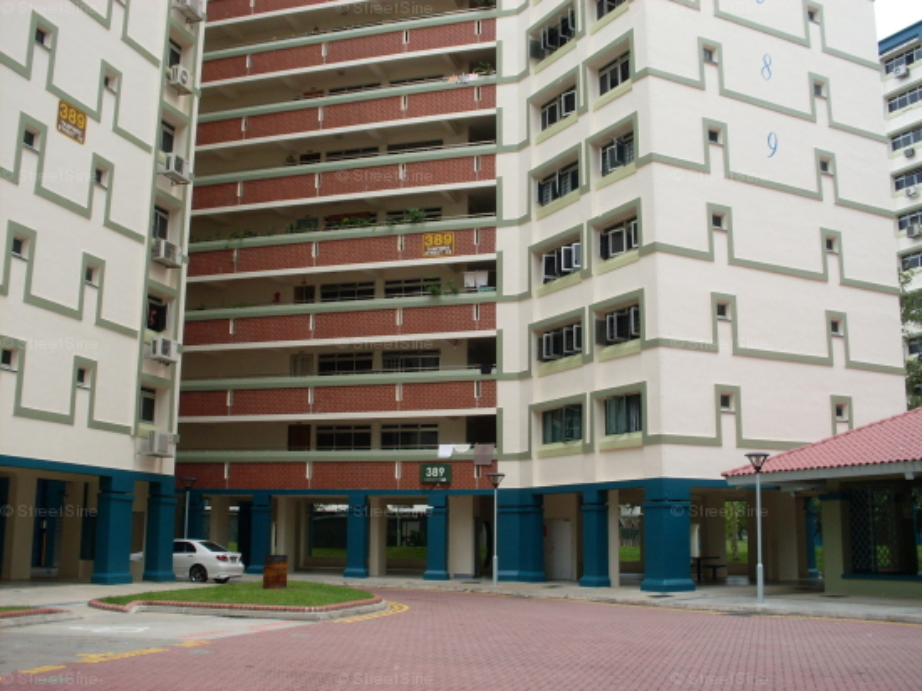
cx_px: 461
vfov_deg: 37.7
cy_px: 346
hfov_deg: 49.0
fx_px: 1012
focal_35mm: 38
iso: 80
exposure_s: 1/90
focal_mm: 6.3
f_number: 8.4
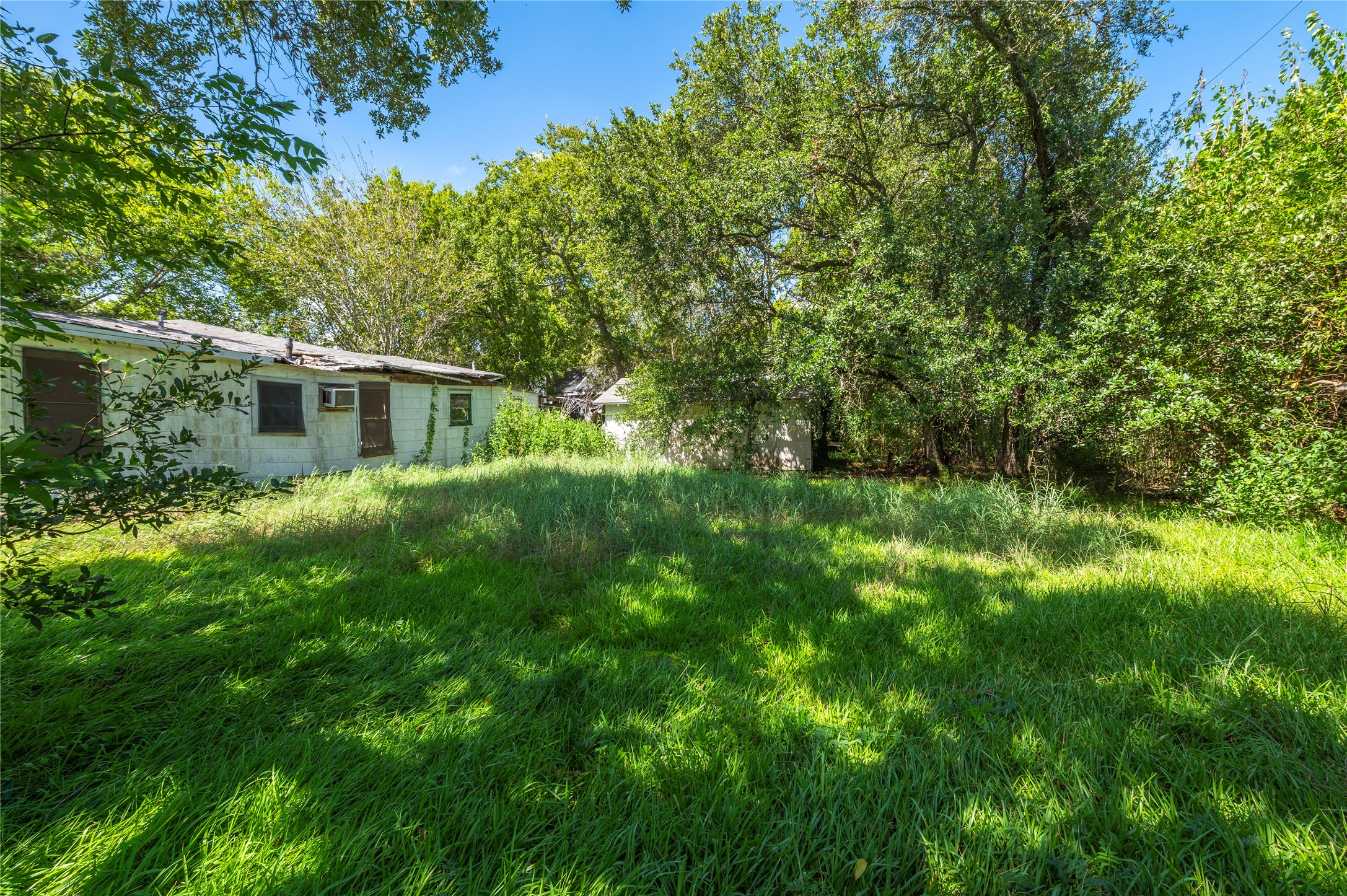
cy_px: 448
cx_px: 674
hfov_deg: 100.4
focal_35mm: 15
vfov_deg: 77.2
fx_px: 561
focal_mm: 15
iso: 125
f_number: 11
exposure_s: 1/80
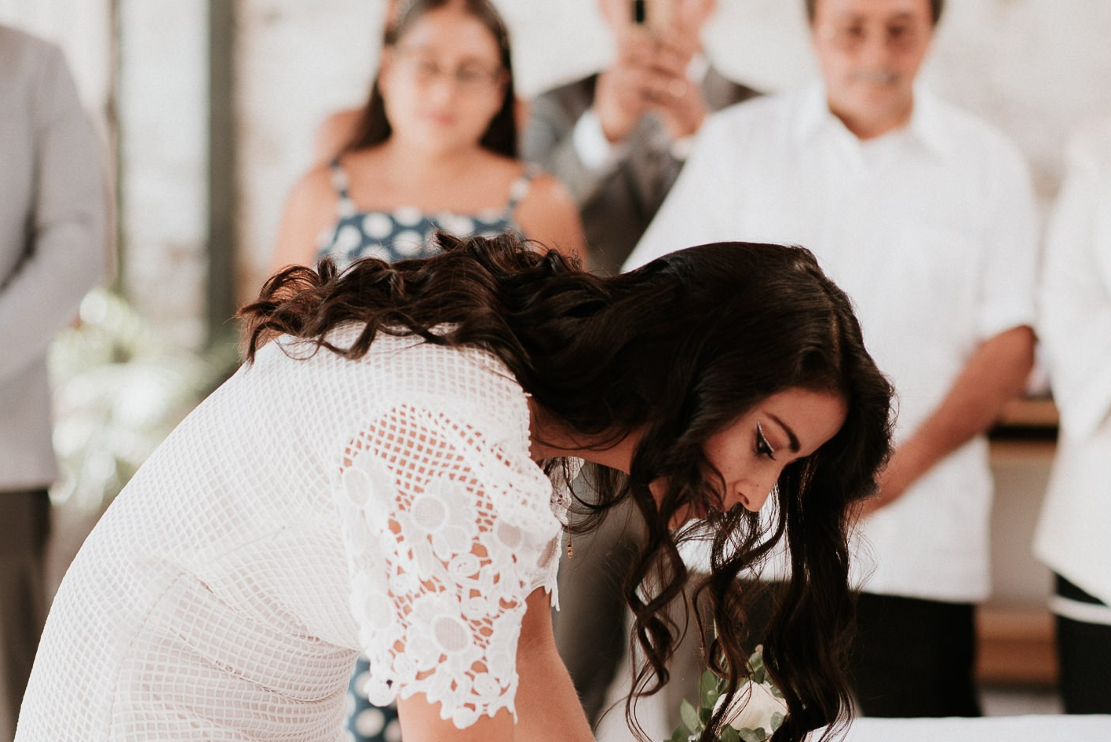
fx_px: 3798
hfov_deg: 16.6
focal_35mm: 123
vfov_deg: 11.1
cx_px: 624
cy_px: 509
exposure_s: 1/640
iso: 100
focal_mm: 85
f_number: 2.5
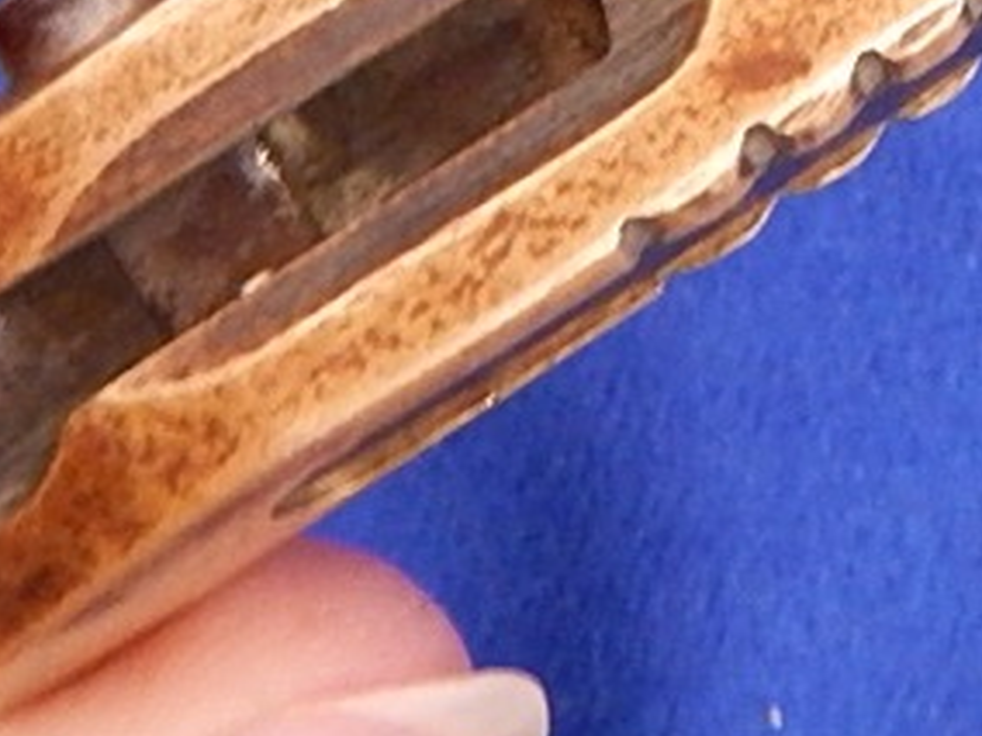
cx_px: 1452
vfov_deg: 13.4
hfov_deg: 17.8
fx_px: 2808
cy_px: -605
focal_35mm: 99
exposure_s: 1/13
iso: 400
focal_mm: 4
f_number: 3
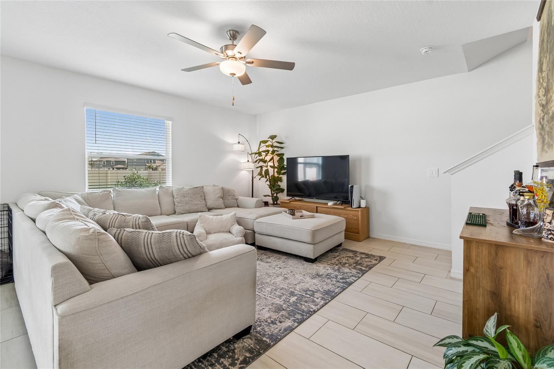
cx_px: 277
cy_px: 184
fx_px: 231
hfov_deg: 100.4
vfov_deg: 77.3
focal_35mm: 15
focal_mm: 10
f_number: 7.1
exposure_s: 1/20
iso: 100
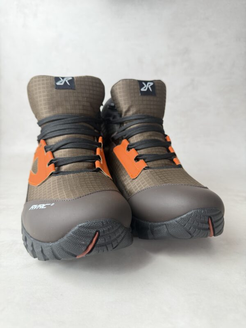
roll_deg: -0.7
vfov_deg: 71.6
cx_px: 123
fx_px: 227
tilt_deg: -12.7
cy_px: 164
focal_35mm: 24
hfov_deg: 56.8
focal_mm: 6.76
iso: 160
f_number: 1.78
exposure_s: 1/100
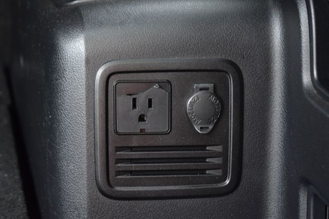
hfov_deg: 24.6
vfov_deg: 16.5
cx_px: 164
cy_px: 110
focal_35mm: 82
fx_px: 754
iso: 1600
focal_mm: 55
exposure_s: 1/10
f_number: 5.6
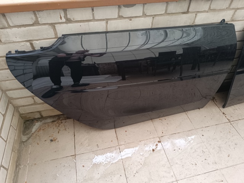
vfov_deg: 56.8
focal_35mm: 24
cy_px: 92
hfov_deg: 71.6
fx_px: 169
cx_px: 122
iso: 712
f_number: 1.65
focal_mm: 6.14
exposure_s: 1/50
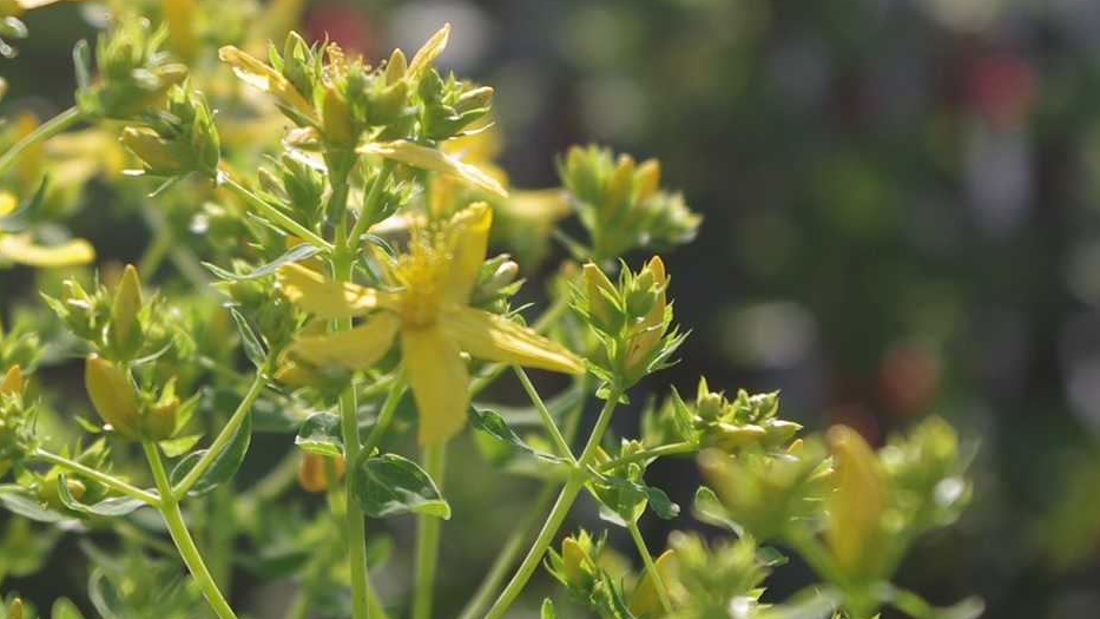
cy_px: -27
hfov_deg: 15.5
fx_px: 3996
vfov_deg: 8.8
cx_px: 124
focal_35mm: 137
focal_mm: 37.5
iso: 200
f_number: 5.6
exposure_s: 1/500
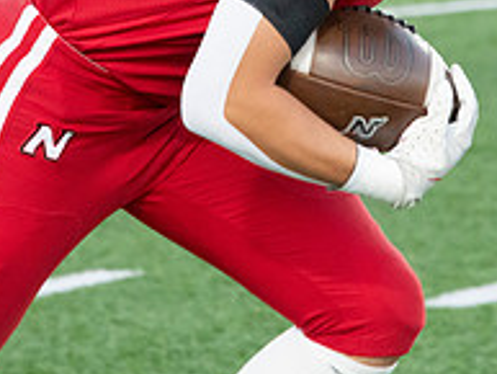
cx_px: 317
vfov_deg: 2.1
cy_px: -104
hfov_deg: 2.7
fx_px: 10358
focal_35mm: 721
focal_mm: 250
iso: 8000
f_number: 9
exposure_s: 1/500
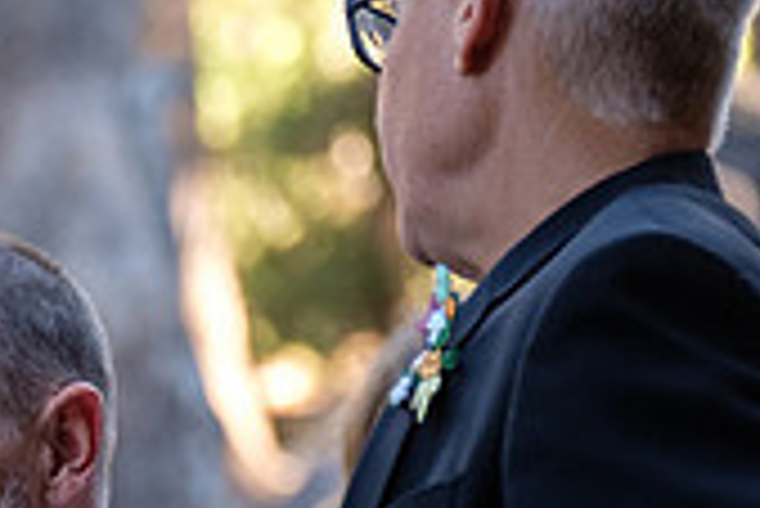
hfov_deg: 4.4
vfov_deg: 2.9
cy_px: 582
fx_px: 9867
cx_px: -202
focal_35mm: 467
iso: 1000
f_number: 2.8
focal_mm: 90.6
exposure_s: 1/180
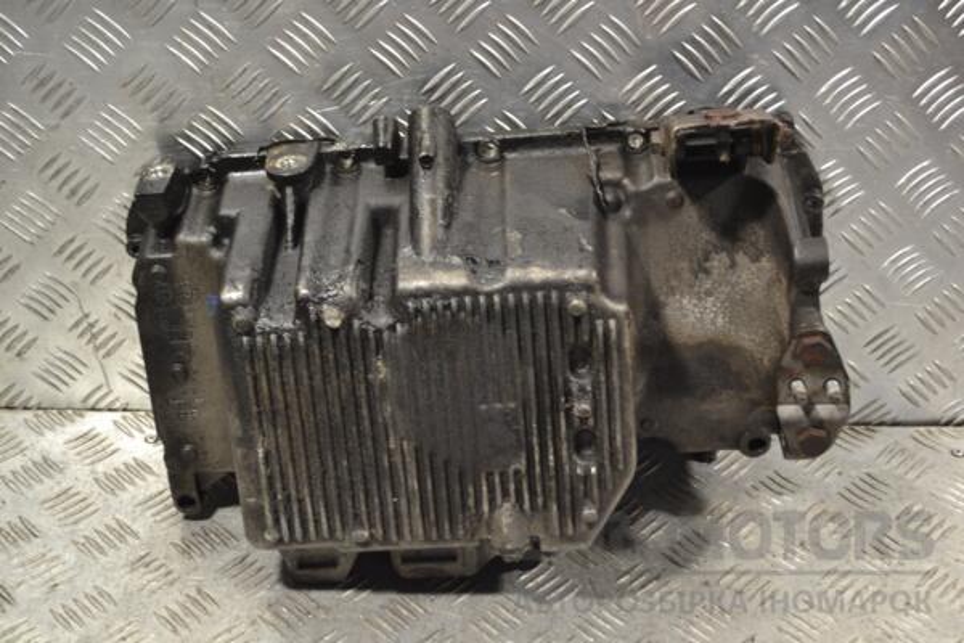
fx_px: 1406
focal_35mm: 52
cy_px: 322
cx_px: 482
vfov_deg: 25.8
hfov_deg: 37.9
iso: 250
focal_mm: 35
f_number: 5
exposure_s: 1/30
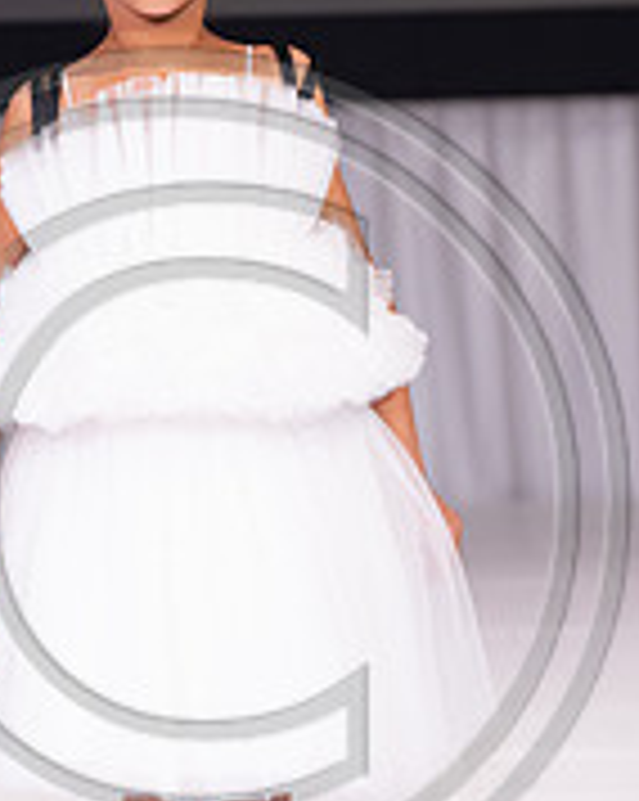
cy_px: 500
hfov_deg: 4.3
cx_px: 173
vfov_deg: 5.4
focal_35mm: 356
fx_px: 8430
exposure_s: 1/400
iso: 2000
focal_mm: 150
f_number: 5.6
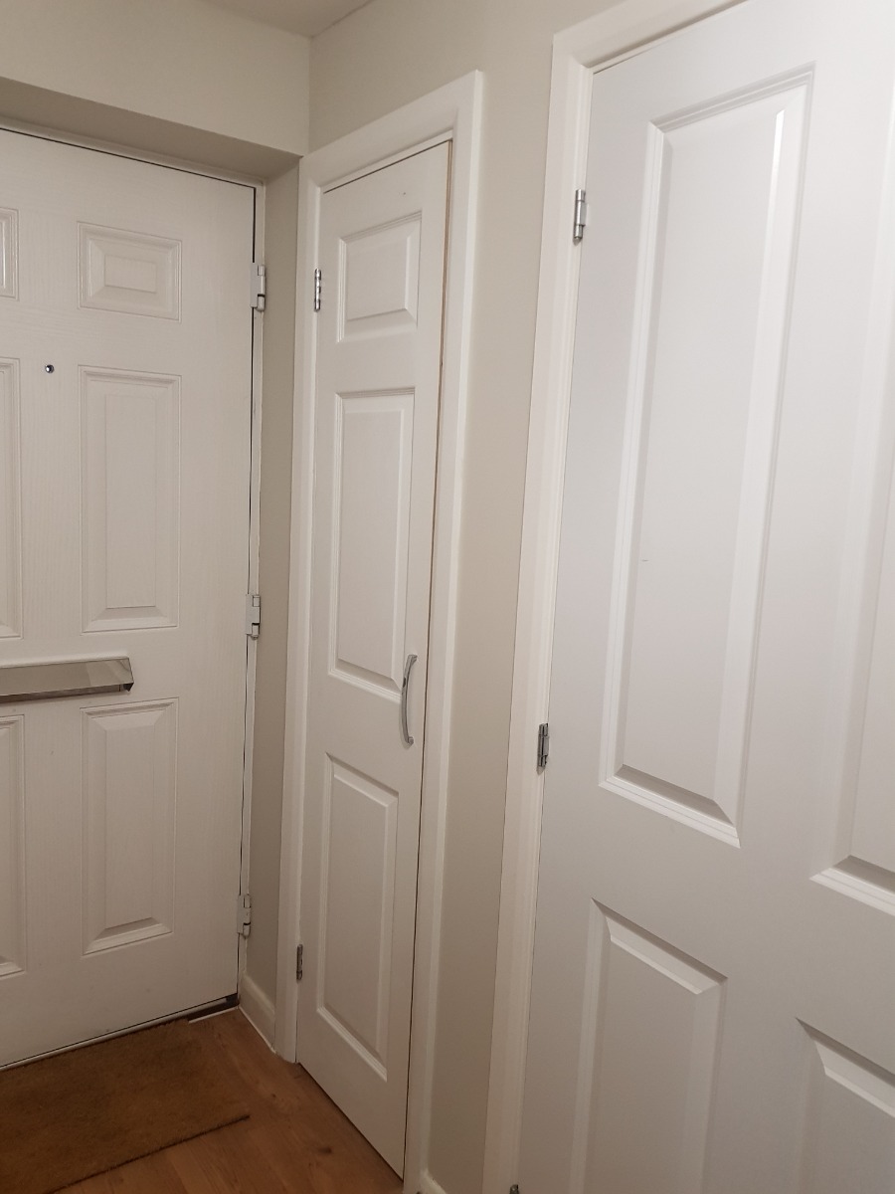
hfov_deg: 53.1
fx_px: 896
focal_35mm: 26
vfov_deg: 67.3
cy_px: 597
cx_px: 448
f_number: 1.7
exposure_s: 1/27
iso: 200
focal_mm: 4.2
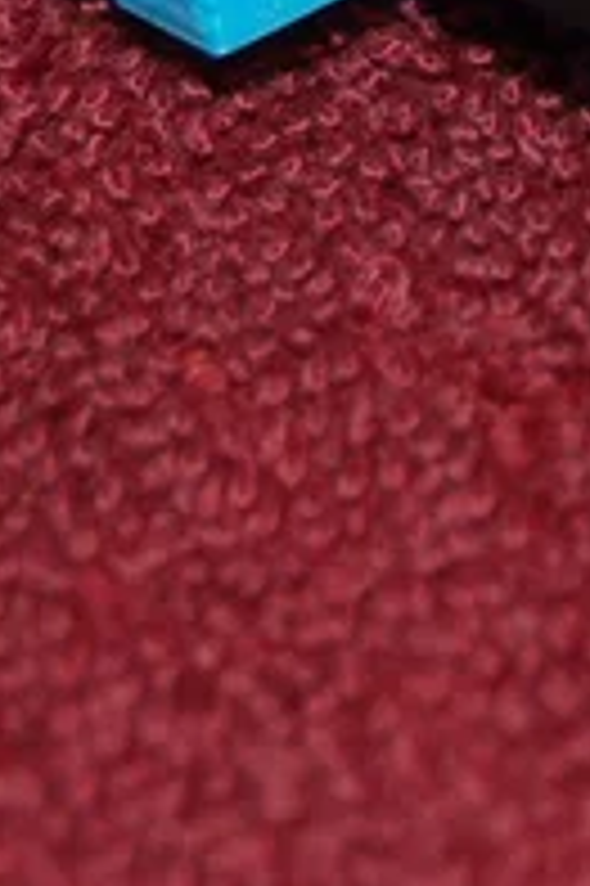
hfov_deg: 4.5
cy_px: -474
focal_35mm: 301
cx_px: 770
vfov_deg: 6.7
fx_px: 7412
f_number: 5.3
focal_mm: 42
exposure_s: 1/60
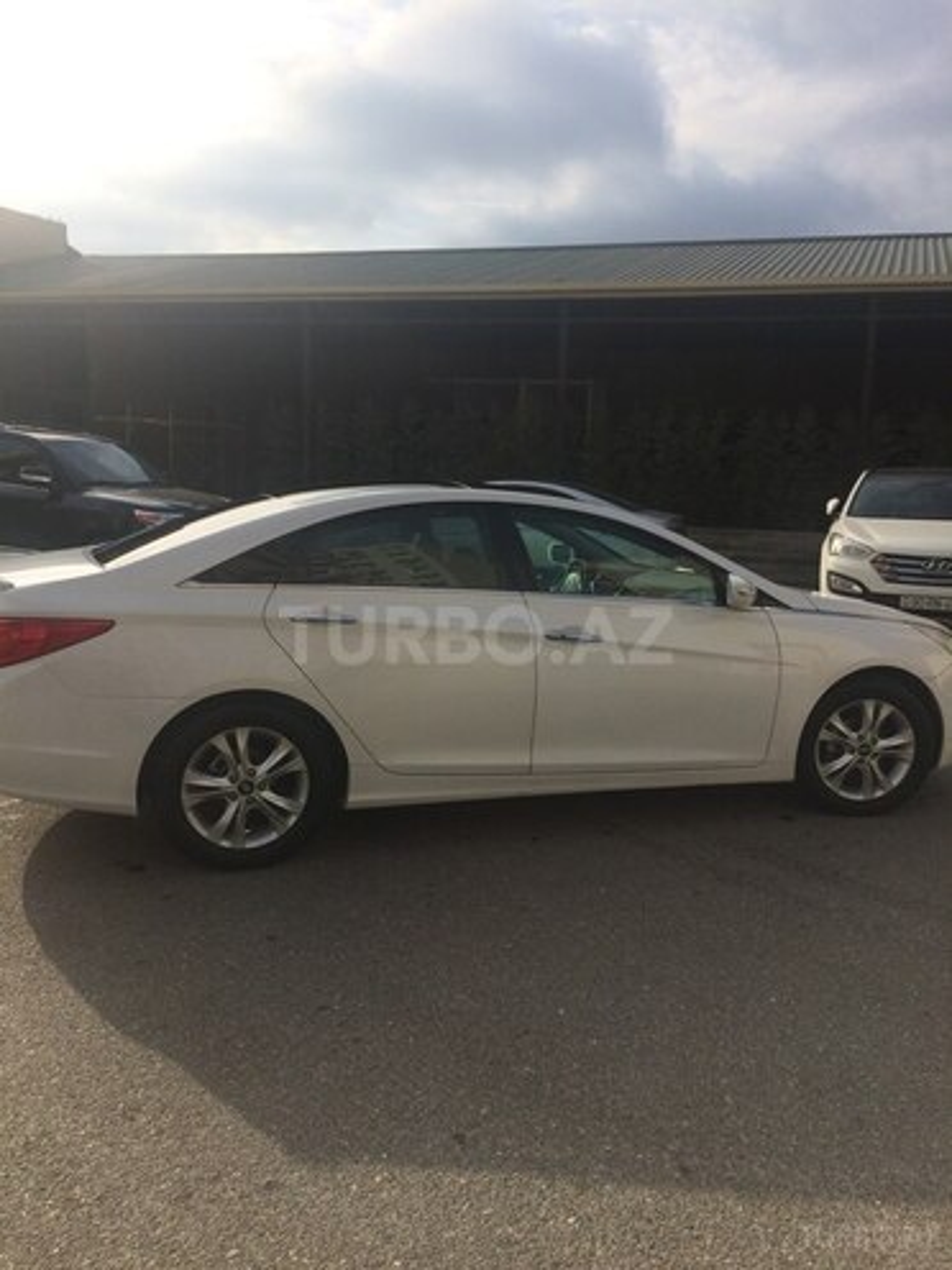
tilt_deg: -9.8
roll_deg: +0.0
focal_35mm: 29
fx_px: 1063
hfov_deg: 48.2
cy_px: 635
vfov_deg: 61.7
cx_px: 476
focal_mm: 4.15
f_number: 2.2
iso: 32
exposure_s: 1/2740
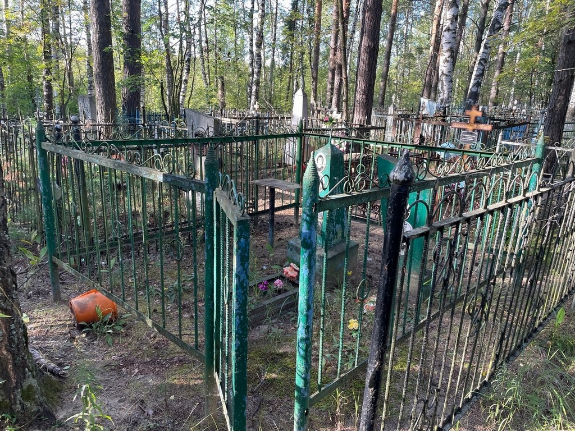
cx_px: 288
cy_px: 216
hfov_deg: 67.3
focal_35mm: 26
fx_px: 432
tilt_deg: -10.5
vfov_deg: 53.1
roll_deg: -2.5
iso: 50
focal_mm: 4.2
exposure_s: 1/121
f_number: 1.6
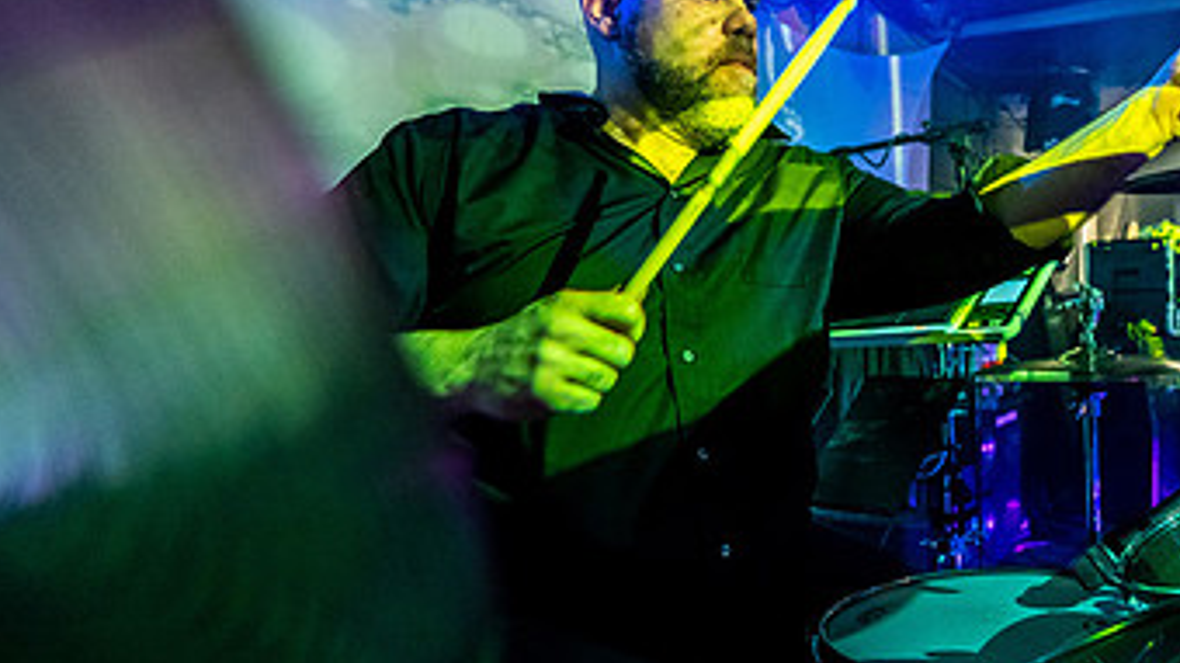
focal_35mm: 25
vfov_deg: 45.9
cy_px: 314
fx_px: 782
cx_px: 951
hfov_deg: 66.9
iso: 3200
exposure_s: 1/250
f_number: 2.8
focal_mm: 14
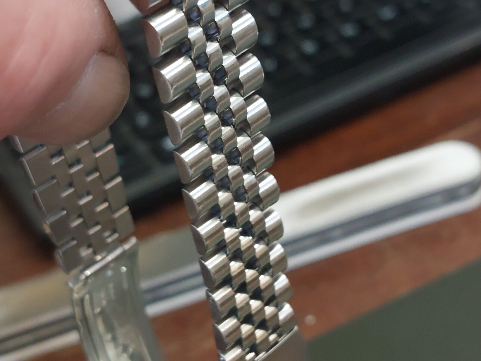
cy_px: 180
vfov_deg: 54.9
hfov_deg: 69.4
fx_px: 347
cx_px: 240
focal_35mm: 25
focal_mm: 5.23
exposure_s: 1/50
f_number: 1.8
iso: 320
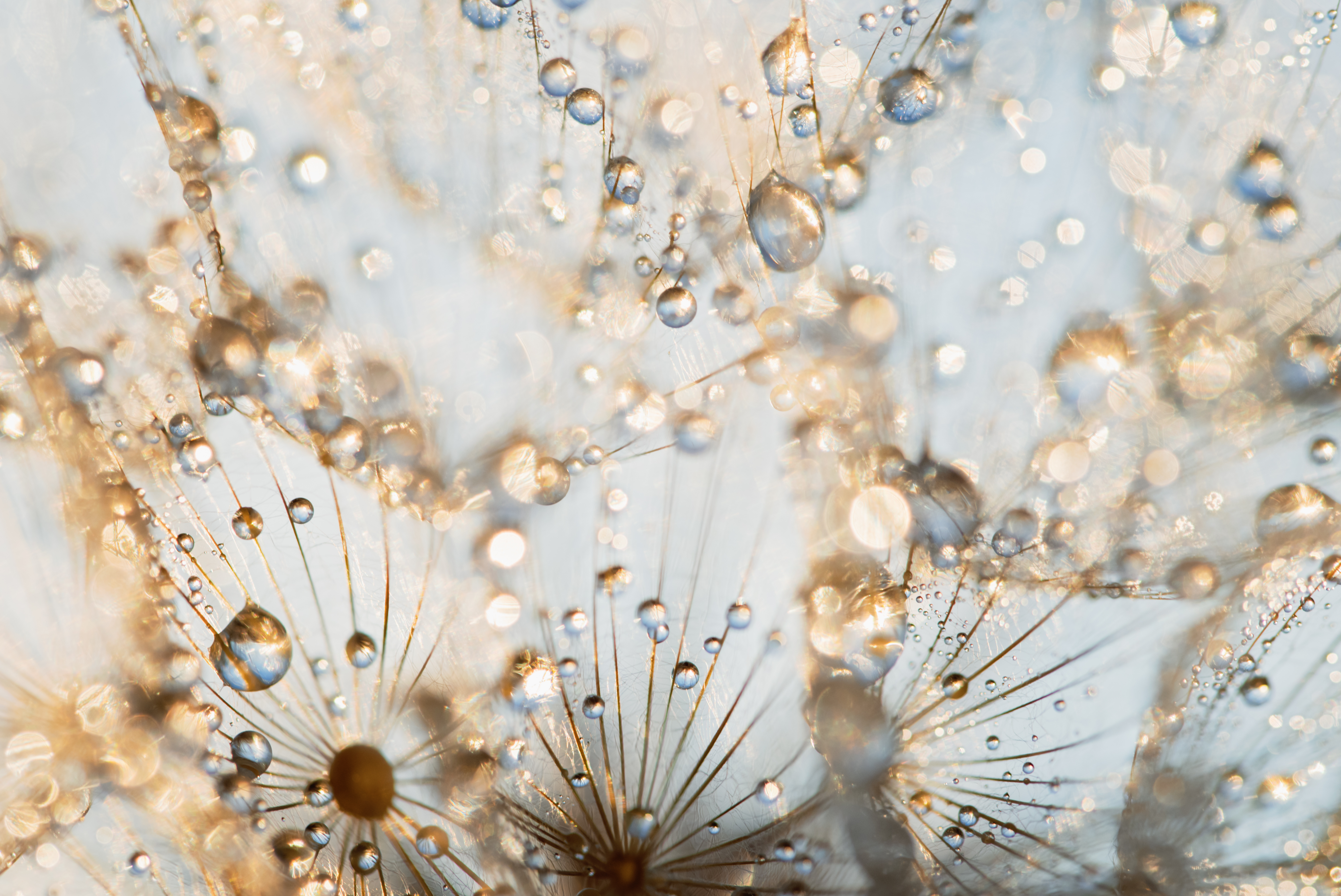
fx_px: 3354
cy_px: 448
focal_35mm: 90
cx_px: 670
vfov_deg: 15.2
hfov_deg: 22.6
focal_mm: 90
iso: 400
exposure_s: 1/1250
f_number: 6.3
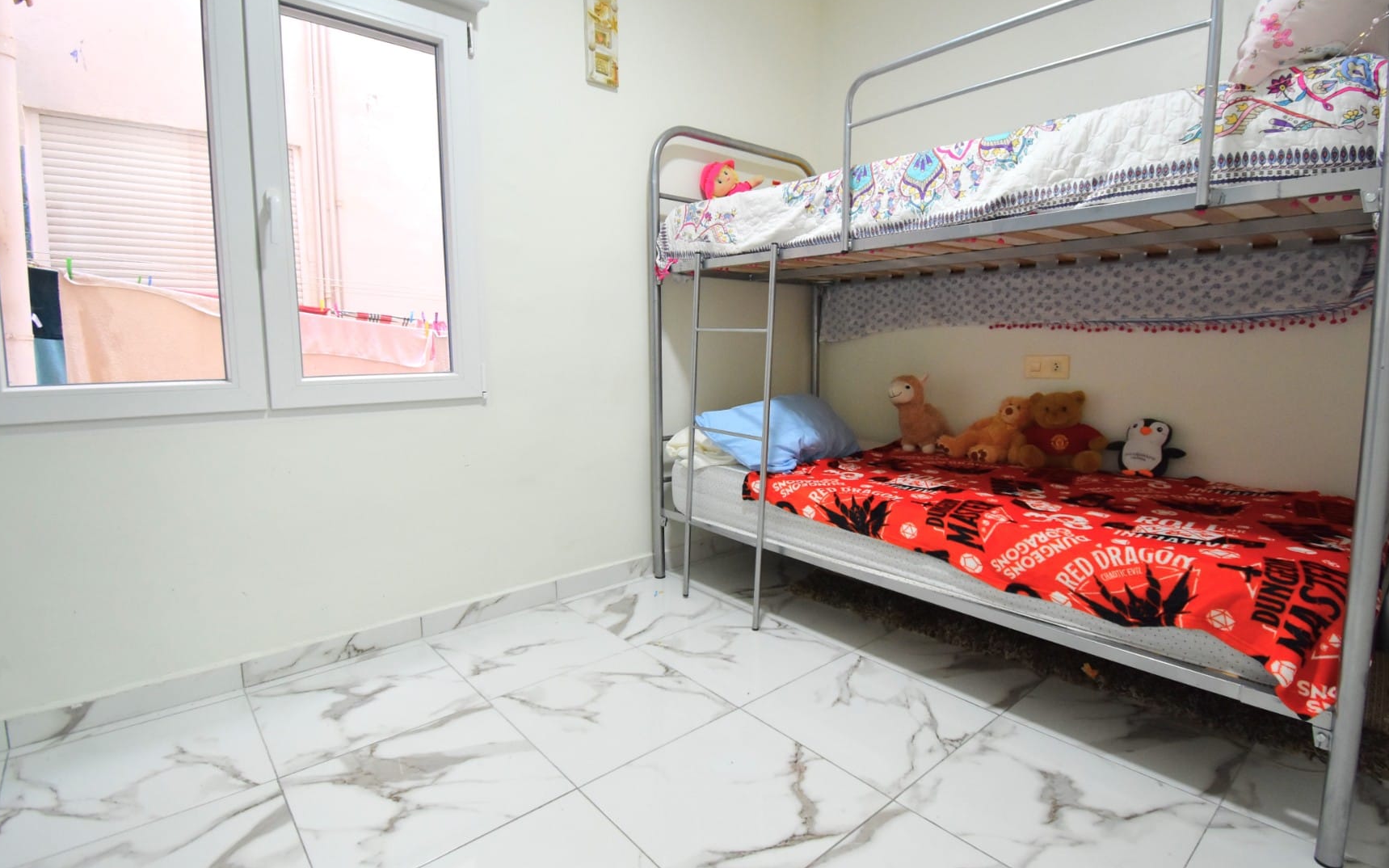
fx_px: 606
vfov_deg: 71.2
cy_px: 423
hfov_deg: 97.8
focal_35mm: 16
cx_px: 720
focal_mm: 10
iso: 1000
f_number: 4.5
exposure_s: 1/60
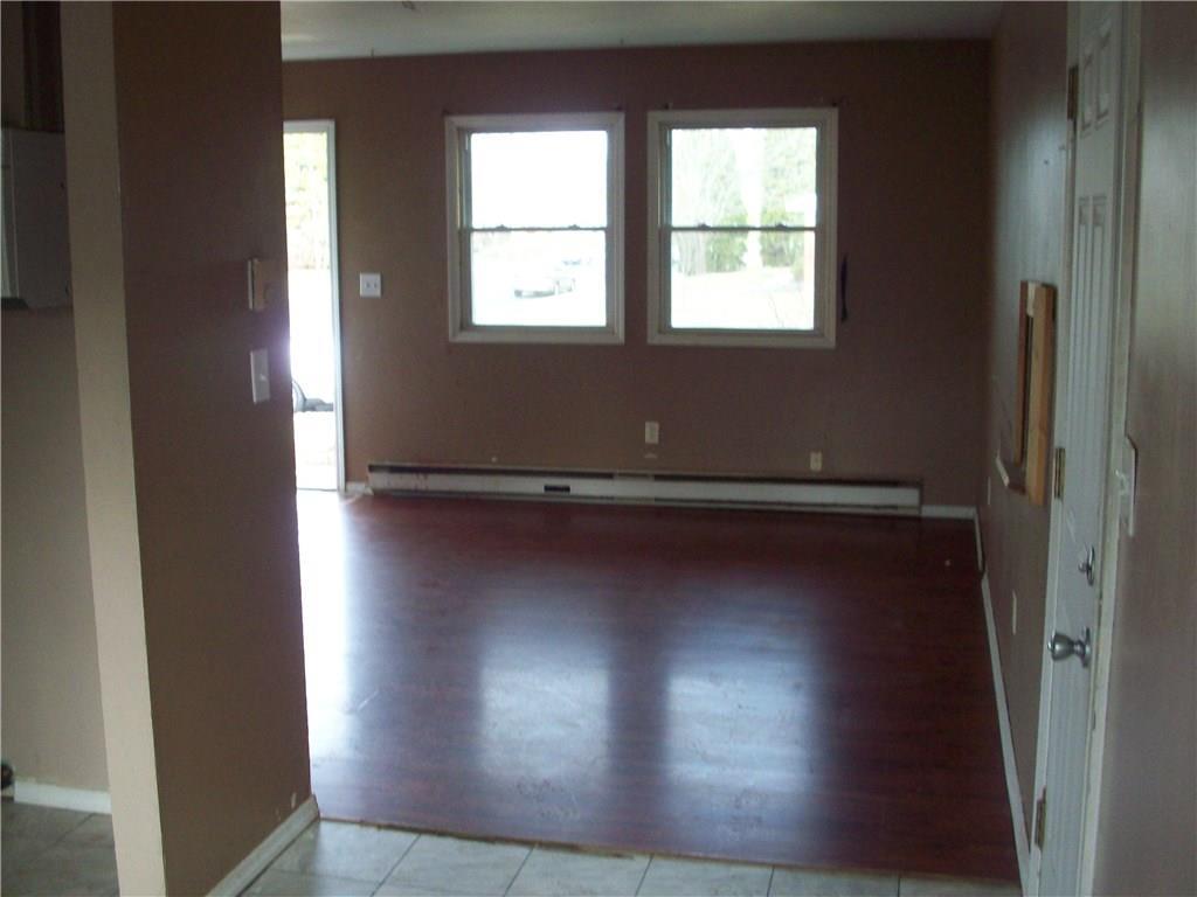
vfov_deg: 38.7
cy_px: 448
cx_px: 598
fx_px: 1279
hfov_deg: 50.1
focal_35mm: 37
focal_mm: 6.2
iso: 160
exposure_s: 1/50.9
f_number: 2.8
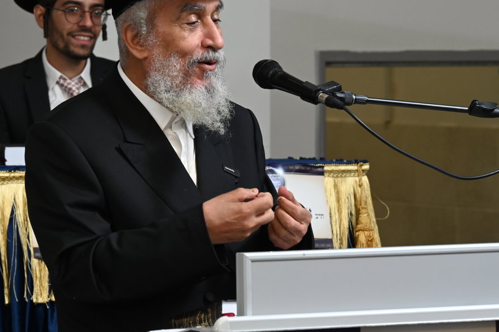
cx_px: 164
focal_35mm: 241
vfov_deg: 5.7
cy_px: 77
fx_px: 3340
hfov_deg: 8.5
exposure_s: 1/125
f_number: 9
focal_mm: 140
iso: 1000
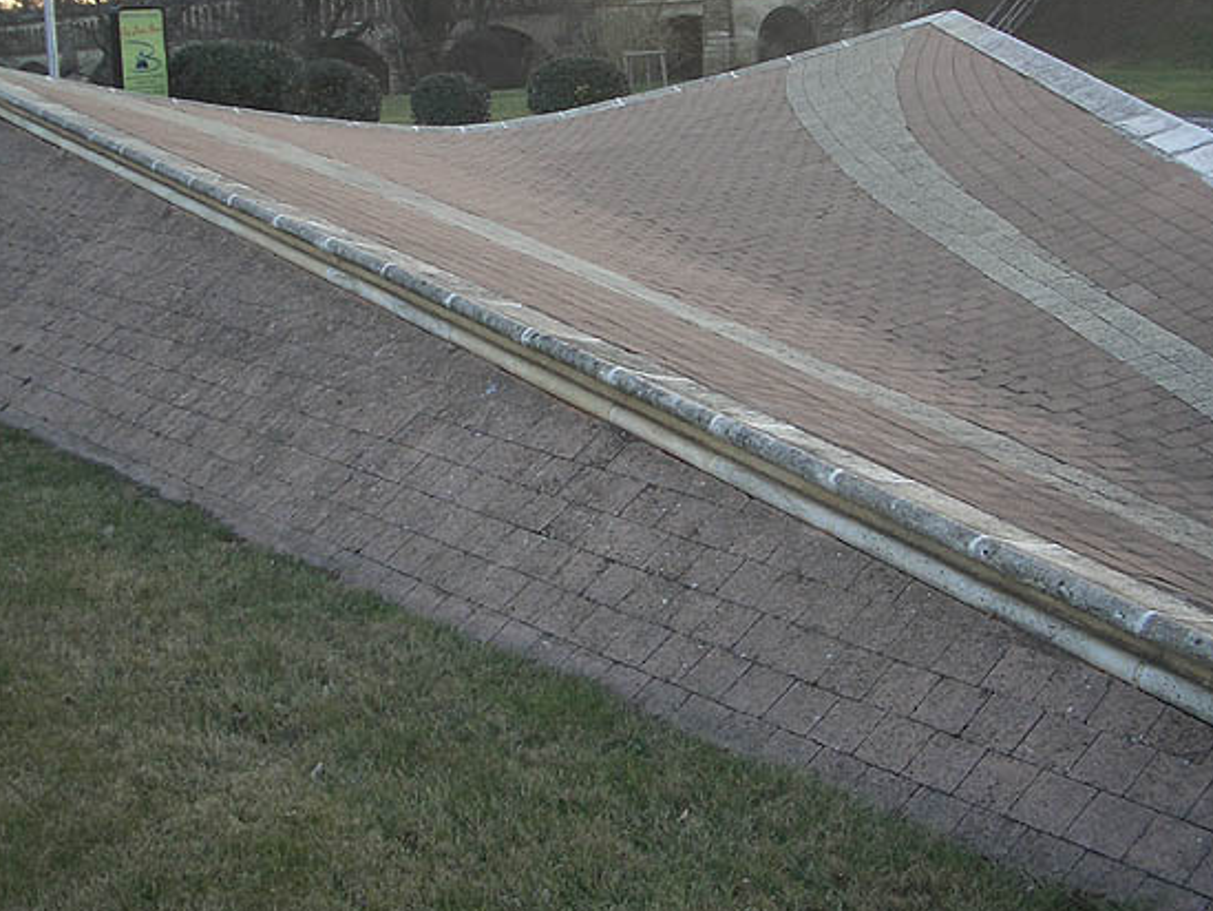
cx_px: 681
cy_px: 349
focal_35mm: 51
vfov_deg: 28.5
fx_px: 1788
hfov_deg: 37.4
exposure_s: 1/160
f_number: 2.6
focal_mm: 5.8
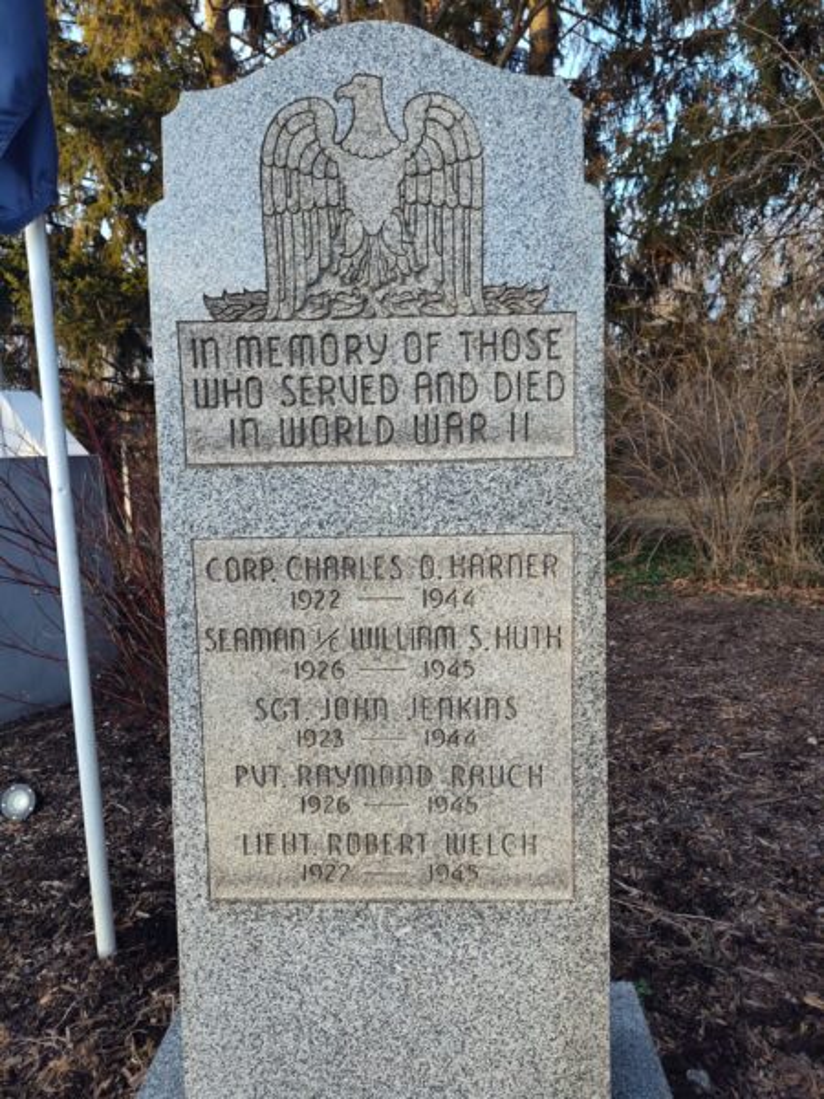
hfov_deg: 58.9
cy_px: 550
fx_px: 730
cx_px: 412
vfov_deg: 73.9
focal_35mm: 23
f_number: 1.8
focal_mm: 5.56
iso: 163
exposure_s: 1/200
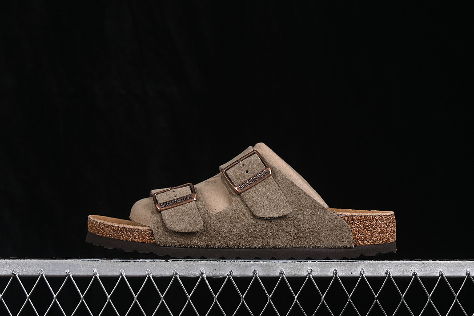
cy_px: 160
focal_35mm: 76
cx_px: 240
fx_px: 1001
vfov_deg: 18.0
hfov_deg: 26.6
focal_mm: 50
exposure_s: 1/80
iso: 160
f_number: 8
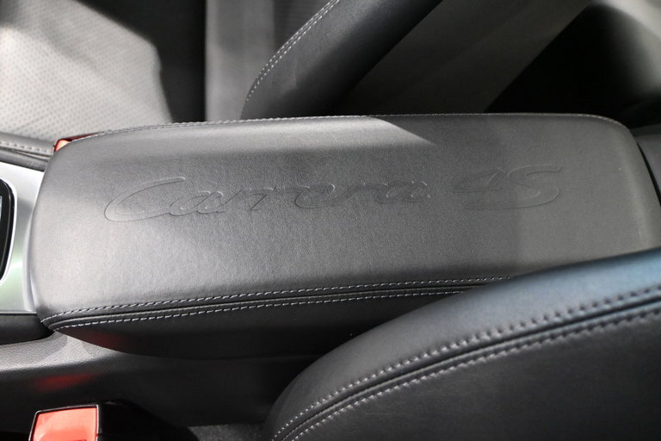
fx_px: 716
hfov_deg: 49.6
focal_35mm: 39
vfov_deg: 34.2
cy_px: 220
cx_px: 330
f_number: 4.5
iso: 4500
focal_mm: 26
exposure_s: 1/60
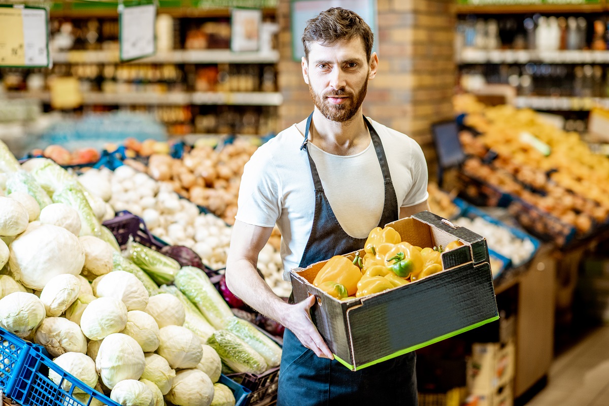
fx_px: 1438
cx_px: 304
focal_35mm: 85
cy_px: 203
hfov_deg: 23.9
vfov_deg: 16.1
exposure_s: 1/200
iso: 400
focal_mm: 85
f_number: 2.2
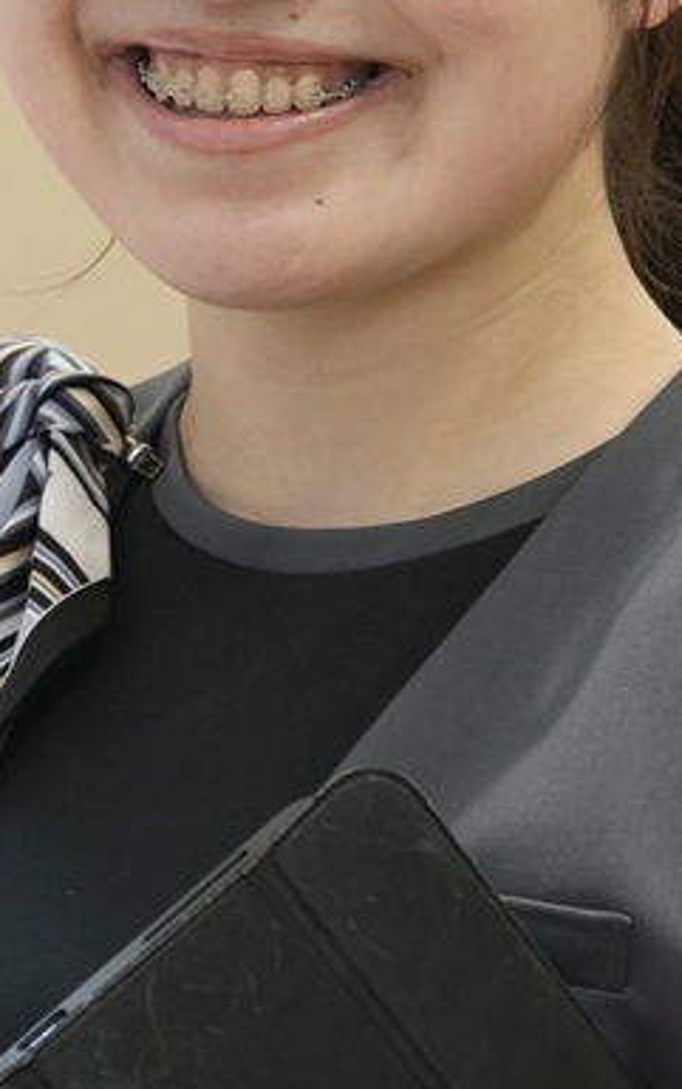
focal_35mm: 400
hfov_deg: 3.3
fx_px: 11882
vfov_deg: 5.2
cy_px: 464
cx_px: -572
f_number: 2.8
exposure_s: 1/100
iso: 250
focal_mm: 70
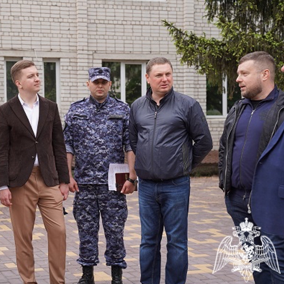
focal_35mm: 66
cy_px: 143
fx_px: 613
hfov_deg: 25.8
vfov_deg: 26.1
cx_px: 70
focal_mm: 51
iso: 100
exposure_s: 1/160
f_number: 4
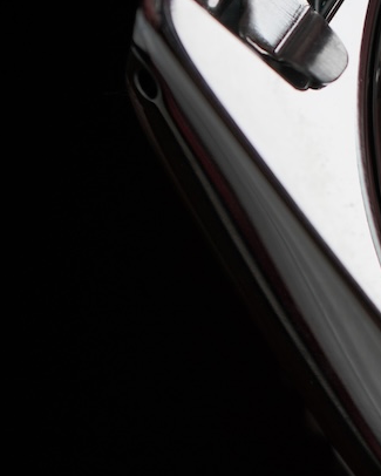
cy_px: 169
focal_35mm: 312
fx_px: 4396
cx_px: 809
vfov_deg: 6.2
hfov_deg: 4.9
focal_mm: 90
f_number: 4
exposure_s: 1/100
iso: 320
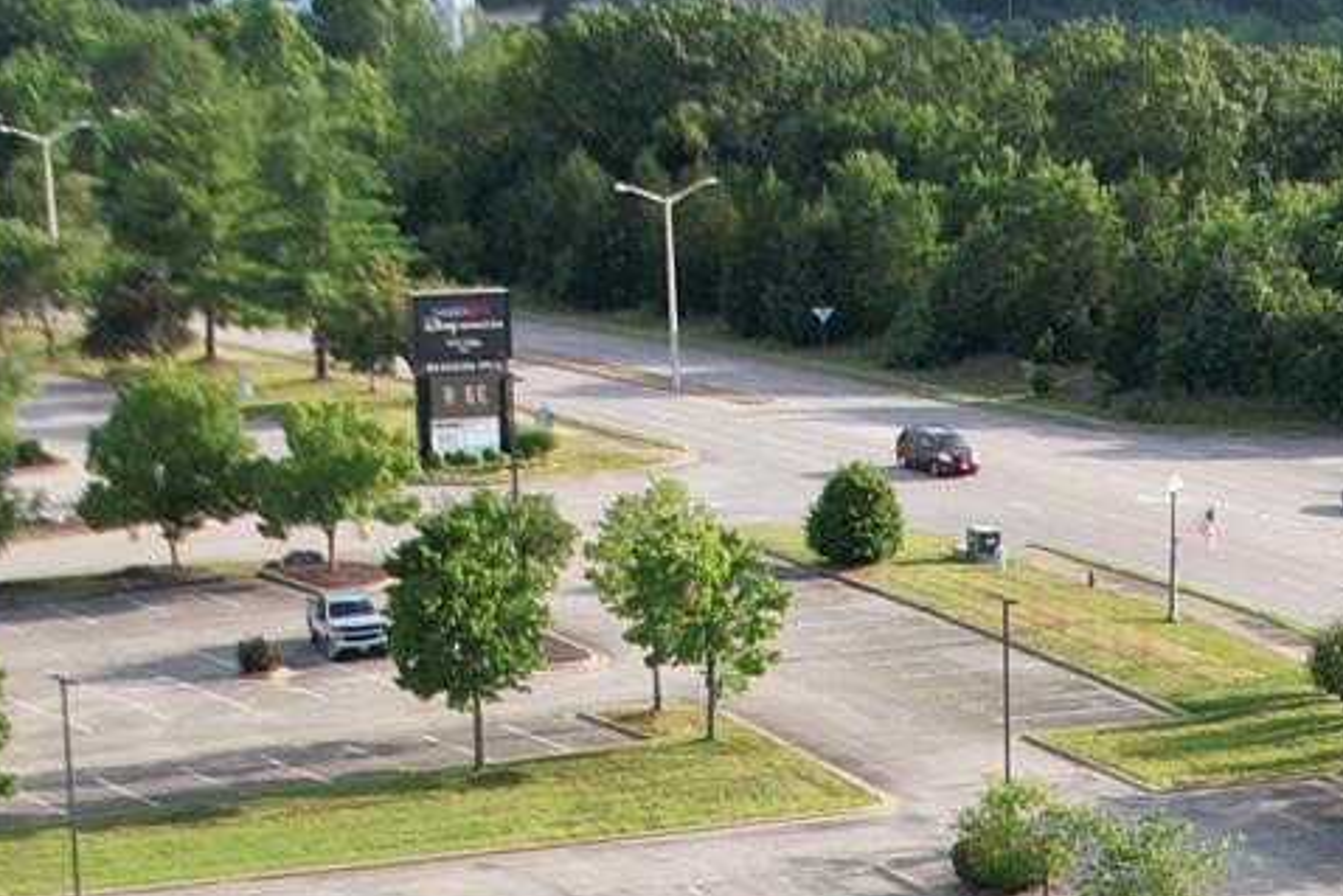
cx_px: 1621
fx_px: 5149
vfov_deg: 9.2
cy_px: 1952
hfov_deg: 14.4
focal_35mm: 138
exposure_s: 1/90
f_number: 2.8
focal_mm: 8.38
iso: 100
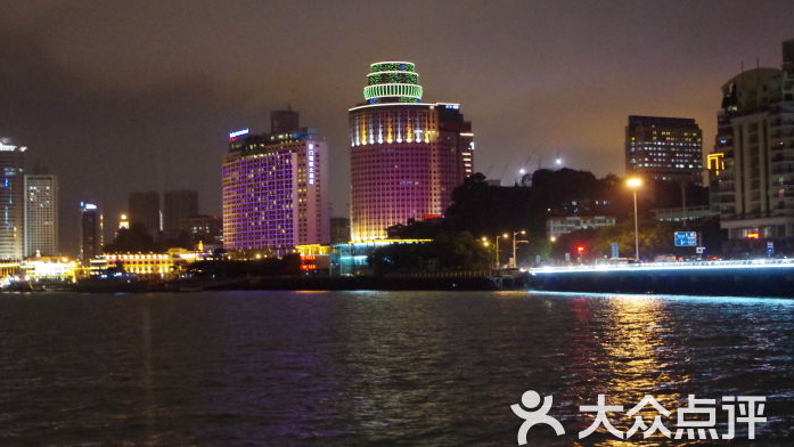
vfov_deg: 20.0
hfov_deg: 34.9
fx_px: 1263
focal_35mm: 60
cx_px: 398
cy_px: 210
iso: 6400
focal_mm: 37.5
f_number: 4.5
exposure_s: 1/20
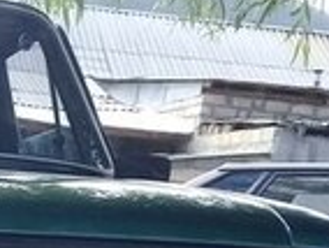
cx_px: -262
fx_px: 1371
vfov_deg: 10.2
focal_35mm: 144
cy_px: 300
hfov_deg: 12.5
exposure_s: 1/198
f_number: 2.2
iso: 50
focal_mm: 3.3
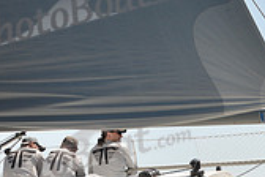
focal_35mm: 241
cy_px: 217
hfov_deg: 8.5
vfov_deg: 5.7
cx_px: 274
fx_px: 1774
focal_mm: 70
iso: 250
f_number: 4.5
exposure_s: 1/1250
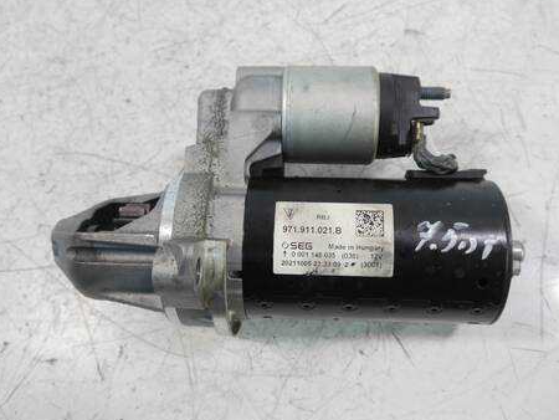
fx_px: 517
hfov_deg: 56.8
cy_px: 205
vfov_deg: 44.2
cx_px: 293
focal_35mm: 32
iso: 1250
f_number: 3.6
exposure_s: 1/125
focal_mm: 15
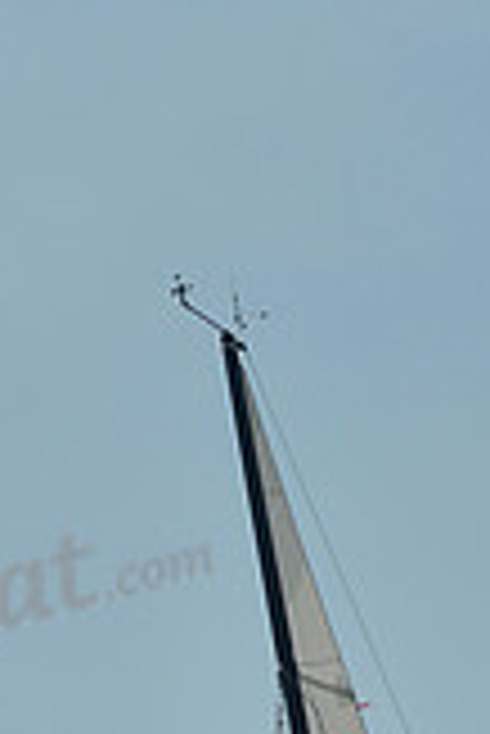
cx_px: 447
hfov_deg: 4.8
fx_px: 5786
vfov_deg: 7.1
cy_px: 1211
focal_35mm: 284
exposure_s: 1/1250
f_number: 5.6
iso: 200
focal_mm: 80
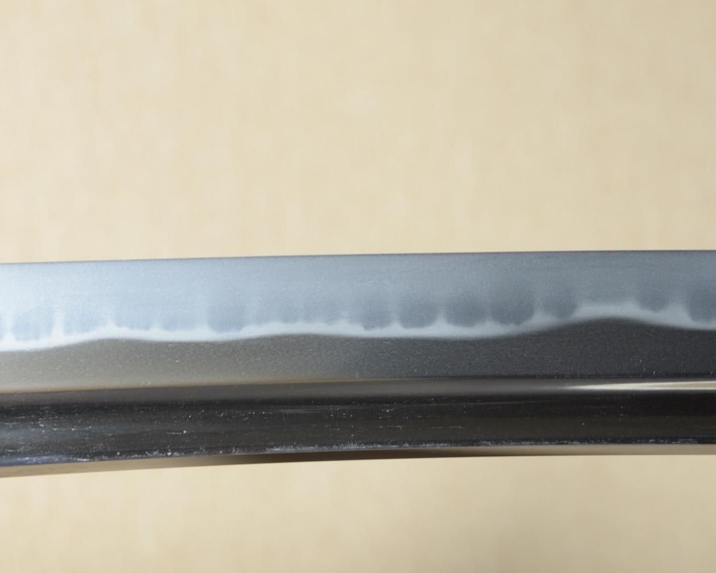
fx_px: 4324
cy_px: 287
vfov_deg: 7.6
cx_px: 356
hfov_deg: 9.5
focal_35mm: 204
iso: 400
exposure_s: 1/1.6
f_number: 11
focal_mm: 120
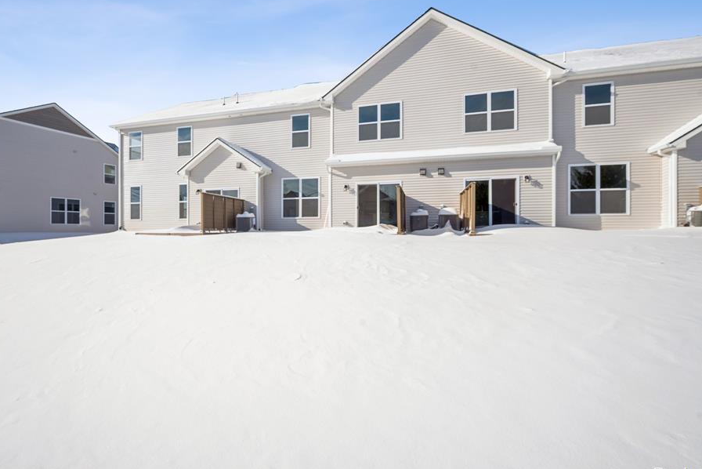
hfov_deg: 96.6
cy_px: 218
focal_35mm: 16
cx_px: 331
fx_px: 312
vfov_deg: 73.7
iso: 50
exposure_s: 1/100
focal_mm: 14
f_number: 9
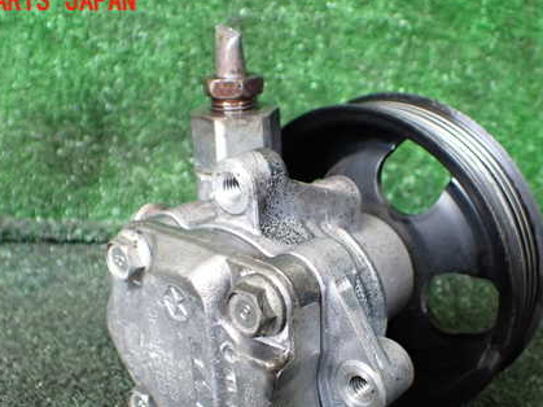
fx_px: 674
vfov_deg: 33.2
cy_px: 277
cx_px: 289
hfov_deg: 43.8
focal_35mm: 43
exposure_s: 1/125
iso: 400
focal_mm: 5.4
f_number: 2.3
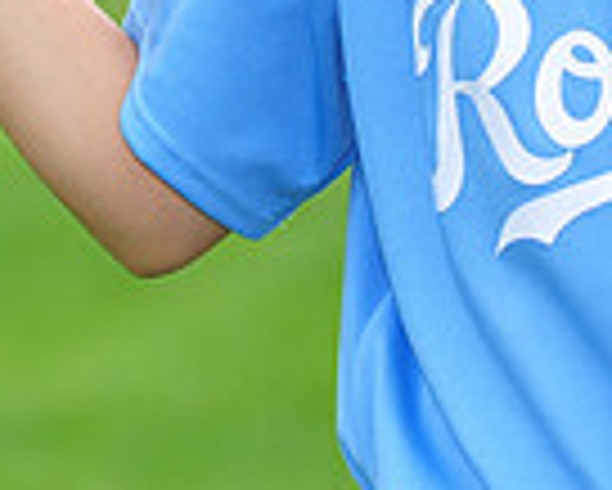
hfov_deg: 2.9
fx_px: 11945
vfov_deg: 2.3
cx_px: 482
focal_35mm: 659
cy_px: -310
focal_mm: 165
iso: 400
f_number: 5
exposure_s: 1/500
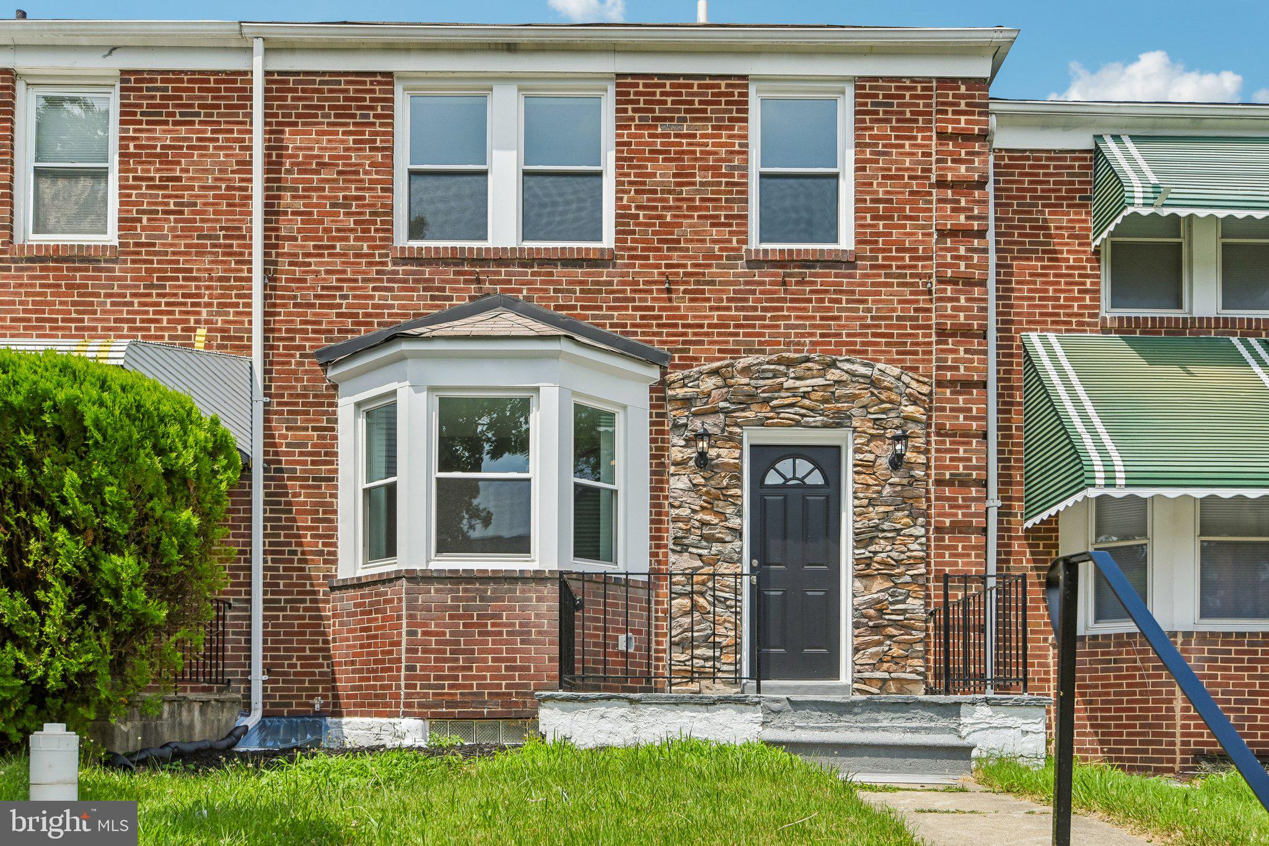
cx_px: 634
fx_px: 1128
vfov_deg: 41.1
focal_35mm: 32
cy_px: 423
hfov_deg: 58.7
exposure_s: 1/1600
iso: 400
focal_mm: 32
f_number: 8
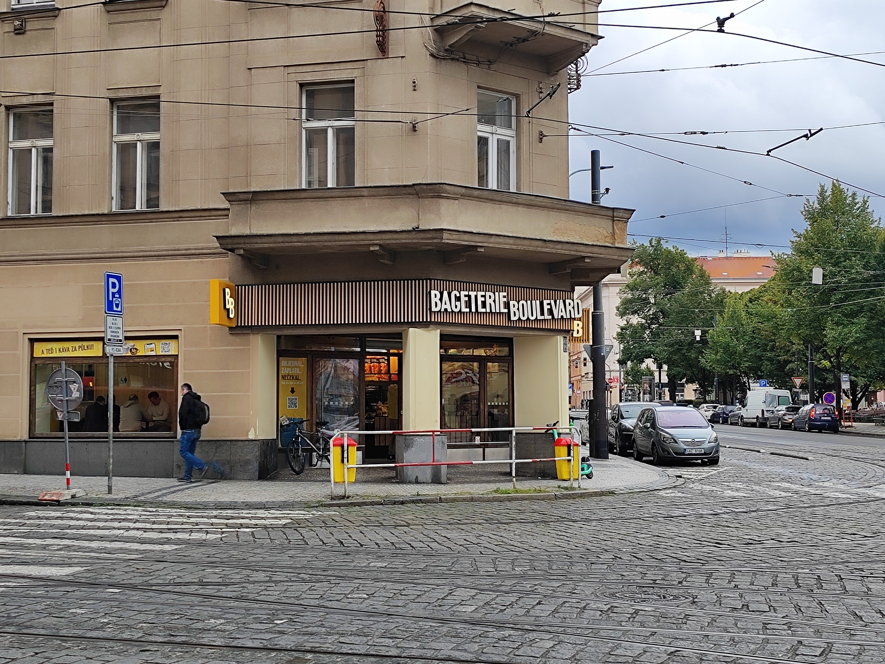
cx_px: 442
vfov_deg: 56.8
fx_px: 614
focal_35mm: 24
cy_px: 332
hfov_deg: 71.6
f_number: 1.89
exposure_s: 1/436
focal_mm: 5.89
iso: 50
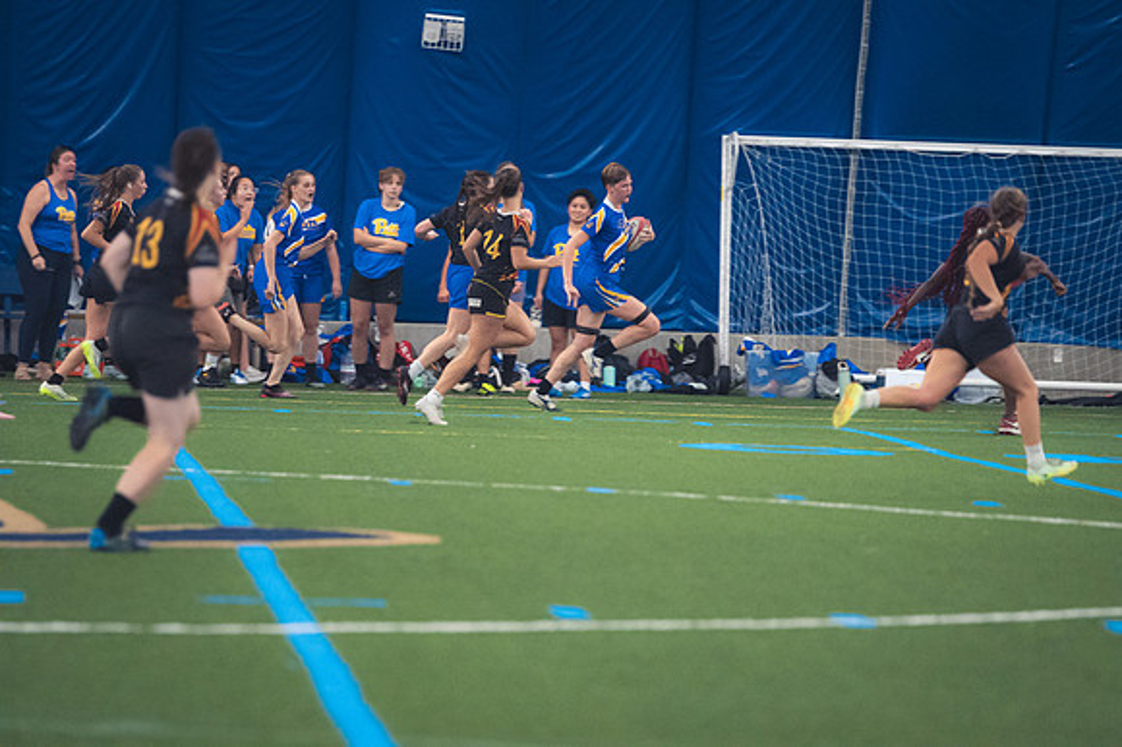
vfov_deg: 4.6
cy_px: 374
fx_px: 9344
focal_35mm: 300
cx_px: 561
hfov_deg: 6.9
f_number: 2.8
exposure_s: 1/320
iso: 4500
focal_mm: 200
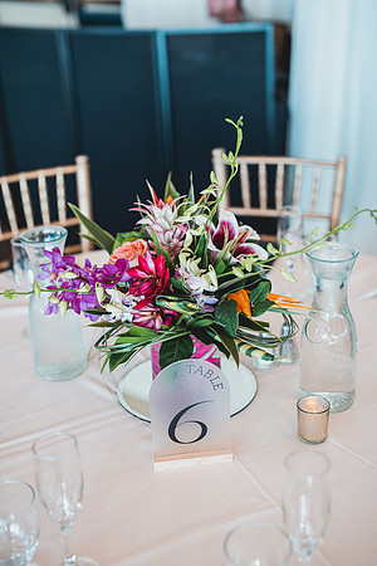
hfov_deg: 27.0
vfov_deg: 39.6
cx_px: 188
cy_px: 283
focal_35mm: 50
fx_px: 785
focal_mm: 50
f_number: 2.2
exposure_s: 1/160
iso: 320
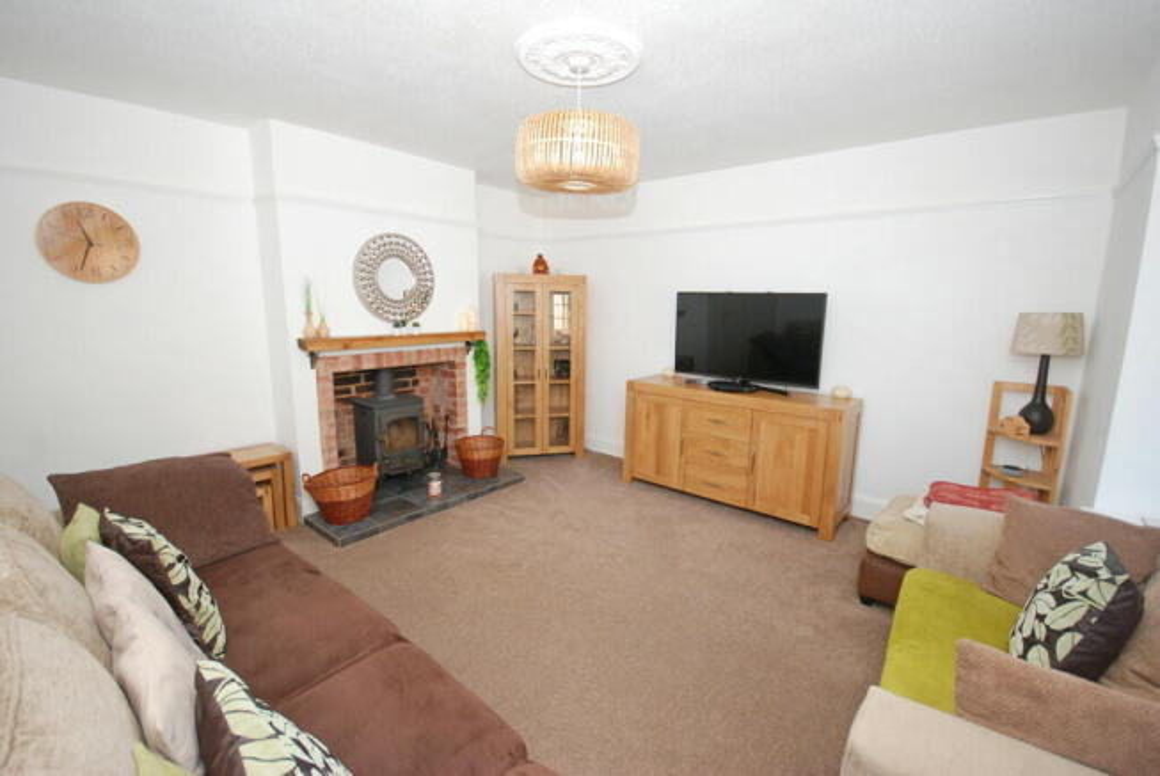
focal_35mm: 15
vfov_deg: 77.5
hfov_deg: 100.3
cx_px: 580
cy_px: 388
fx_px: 484
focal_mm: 10
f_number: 4
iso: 400
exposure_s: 1/60
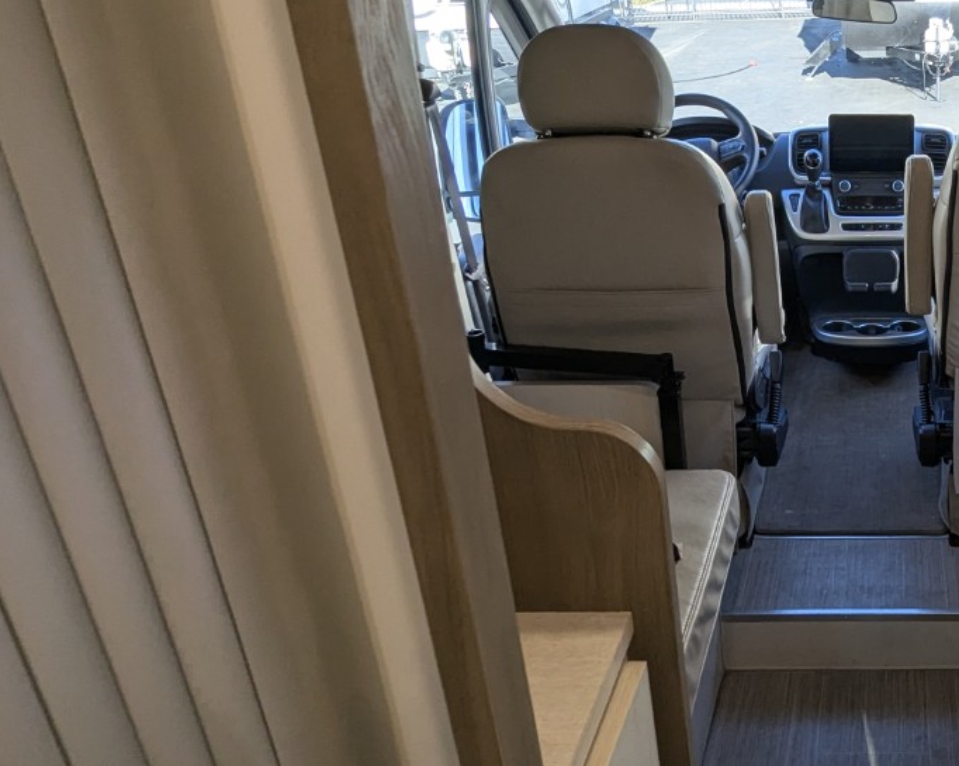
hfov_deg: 48.5
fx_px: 908
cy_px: 329
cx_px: 898
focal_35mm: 32
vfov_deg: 45.6
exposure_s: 1/181
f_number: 2.2
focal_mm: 2.35
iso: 62
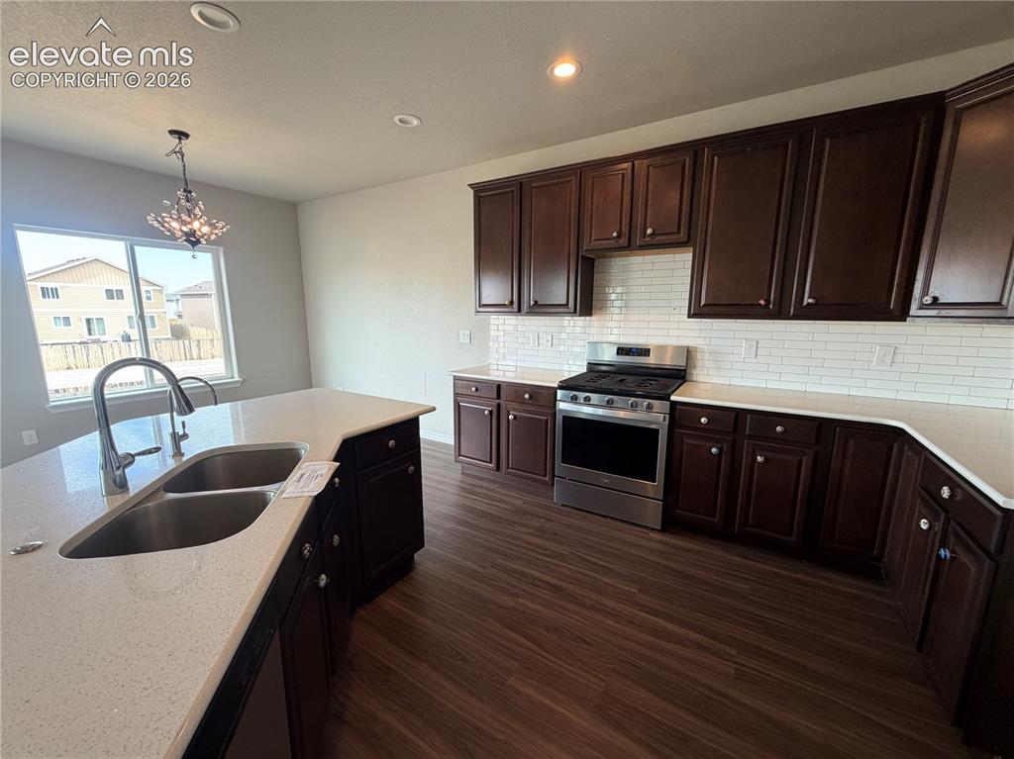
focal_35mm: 14
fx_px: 410
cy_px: 380
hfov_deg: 102.1
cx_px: 507
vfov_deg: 85.6
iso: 200
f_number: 2.2
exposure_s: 1/120
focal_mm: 2.22
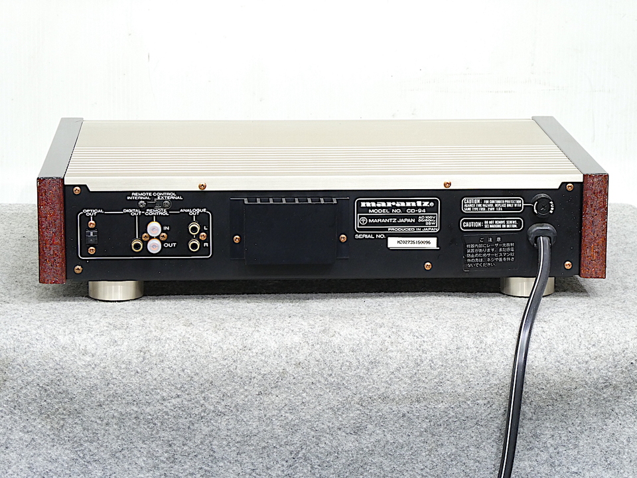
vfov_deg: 11.0
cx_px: 318
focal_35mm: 135
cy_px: 239
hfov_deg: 14.6
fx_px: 2484
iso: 200
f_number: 5.6
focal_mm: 24.2
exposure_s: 1/3.2
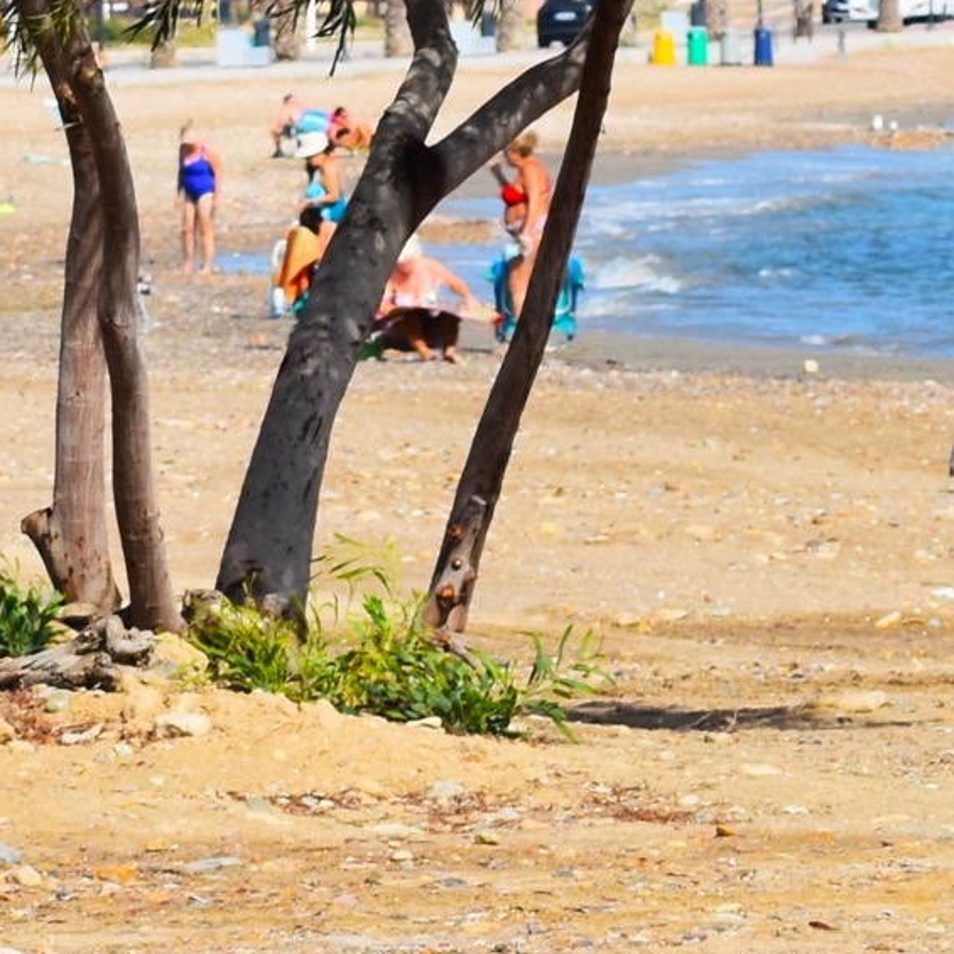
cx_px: 1118
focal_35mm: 379
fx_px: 11817
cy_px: -223
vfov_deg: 4.6
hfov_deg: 4.6
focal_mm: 70
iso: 160
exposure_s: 1/500
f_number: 8
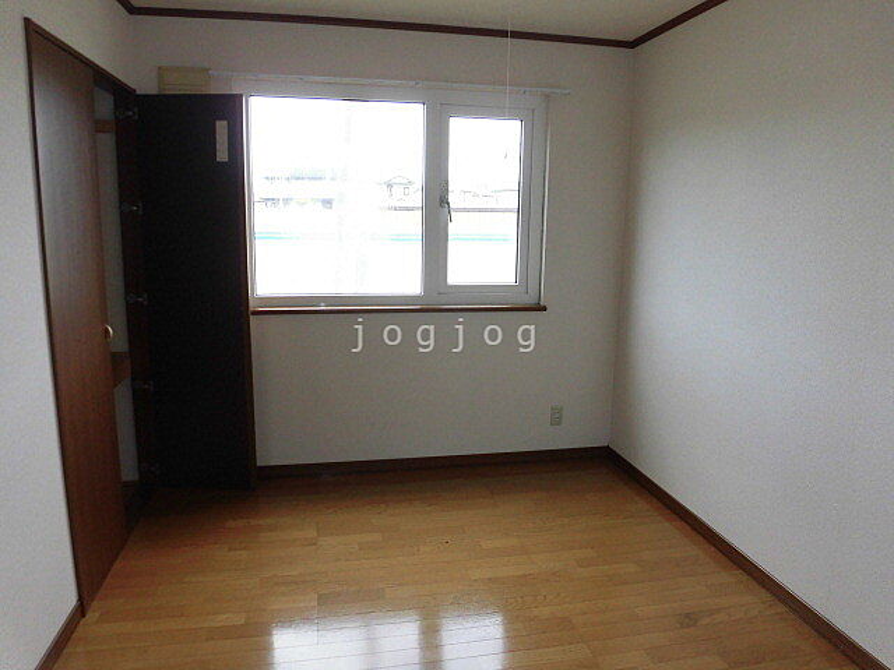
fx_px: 620
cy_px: 335
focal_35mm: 24
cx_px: 447
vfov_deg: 56.8
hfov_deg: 71.6
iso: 100
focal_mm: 4.3
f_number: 3.1
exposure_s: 1/60
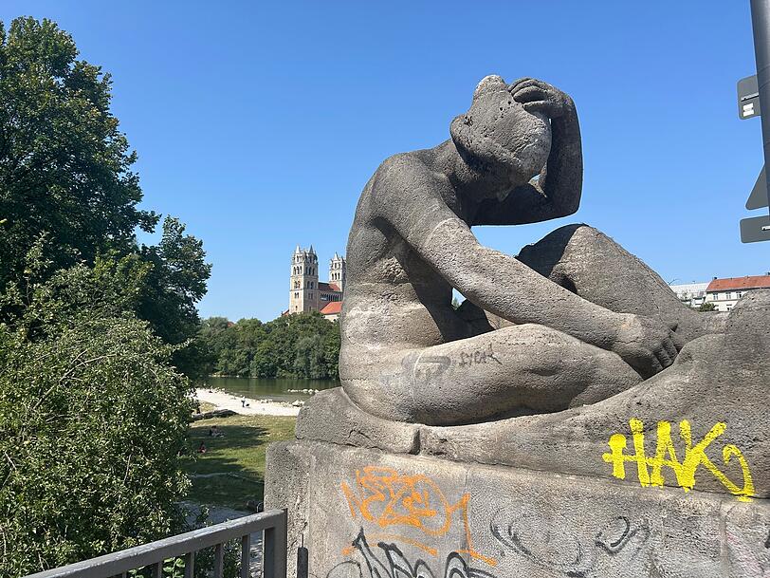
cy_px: 289
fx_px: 578
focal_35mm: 26
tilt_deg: +6.2
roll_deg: +0.6
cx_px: 385
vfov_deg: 53.1
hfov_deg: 67.3
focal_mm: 5.7
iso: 50
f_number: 1.5
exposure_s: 1/3831
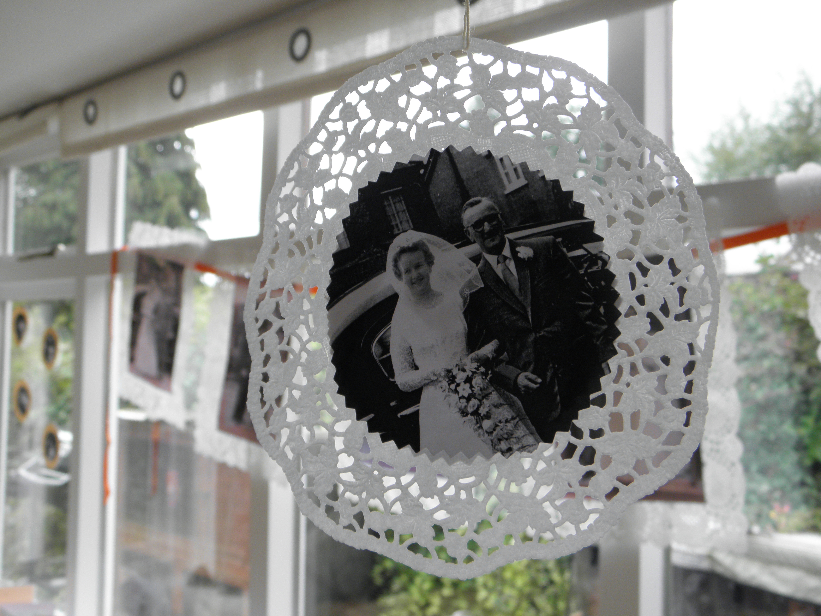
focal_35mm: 36
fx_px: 854
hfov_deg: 51.4
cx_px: 410
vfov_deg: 39.7
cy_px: 308
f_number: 3.7
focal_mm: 6.4
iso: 100
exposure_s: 1/80
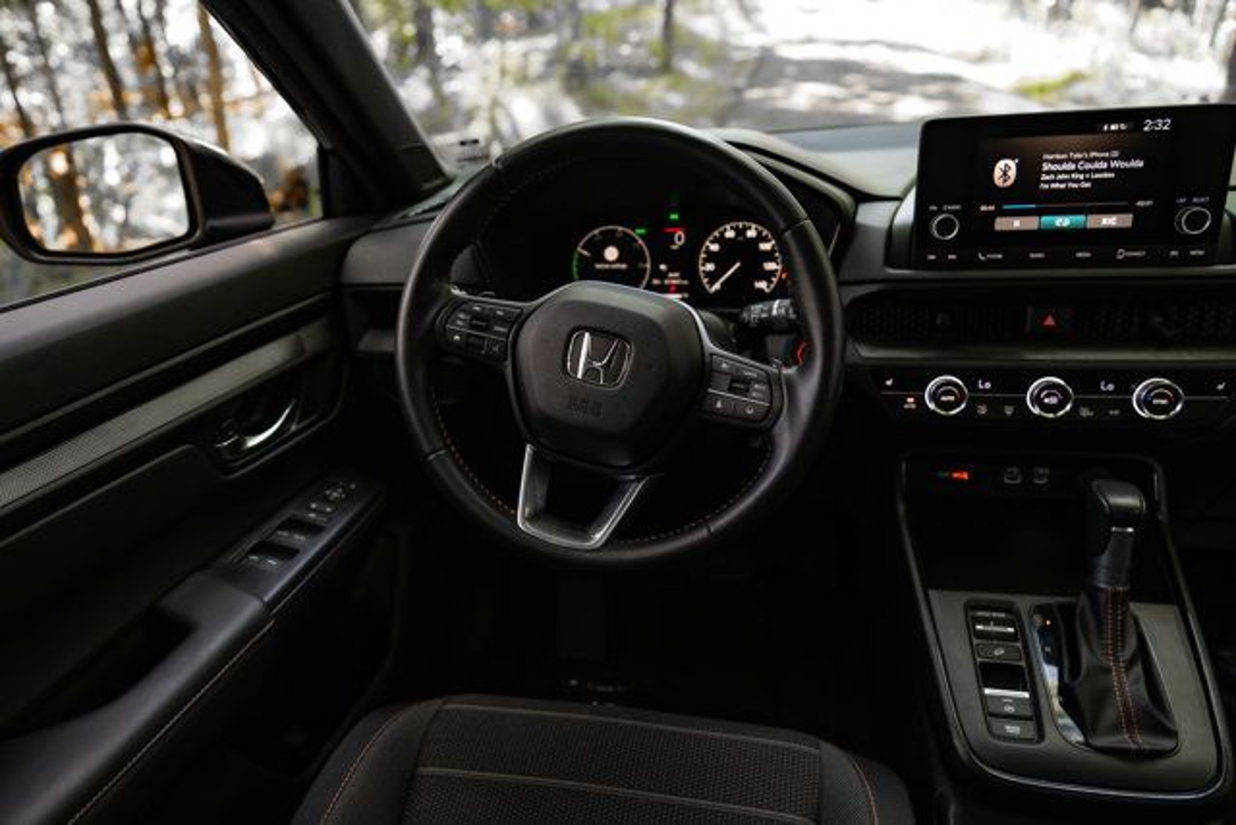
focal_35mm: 24
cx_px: 618
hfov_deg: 73.7
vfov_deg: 53.2
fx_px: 824
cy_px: 412
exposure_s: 1/200
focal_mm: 24
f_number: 3.2
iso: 640
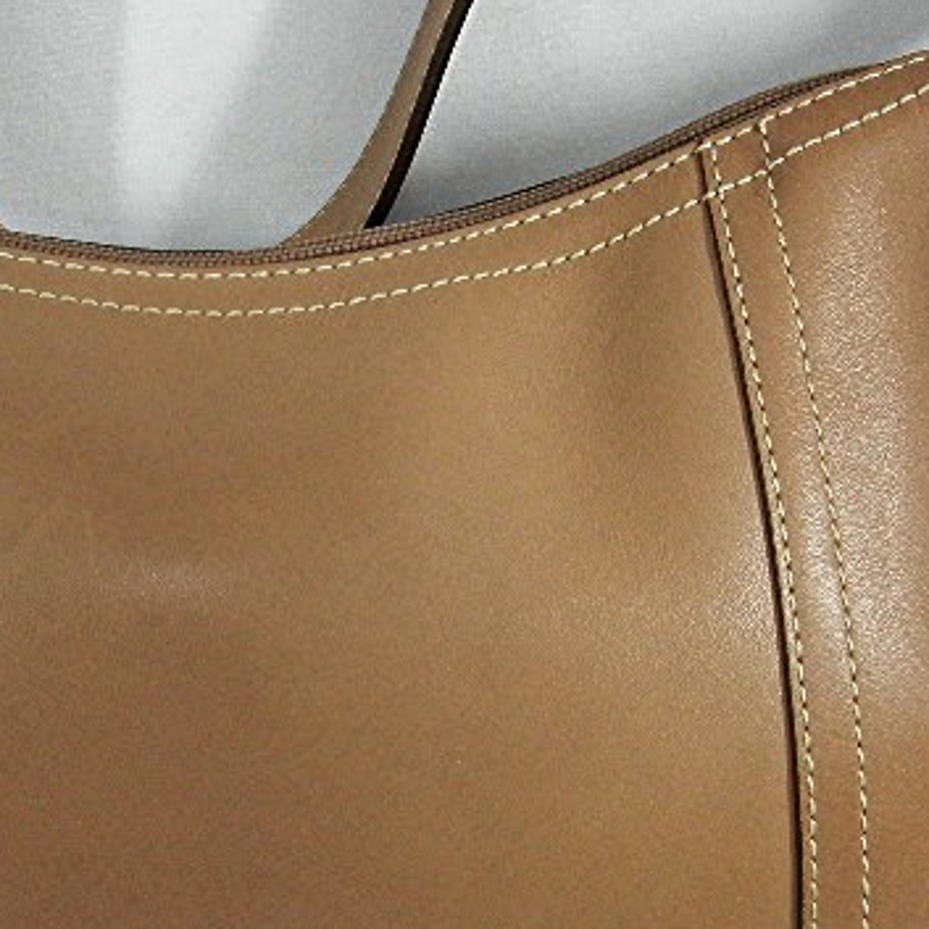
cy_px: 411
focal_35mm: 77
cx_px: 271
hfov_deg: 22.3
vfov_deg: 22.5
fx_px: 2338
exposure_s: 1/30
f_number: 3.5
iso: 207
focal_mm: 5.4
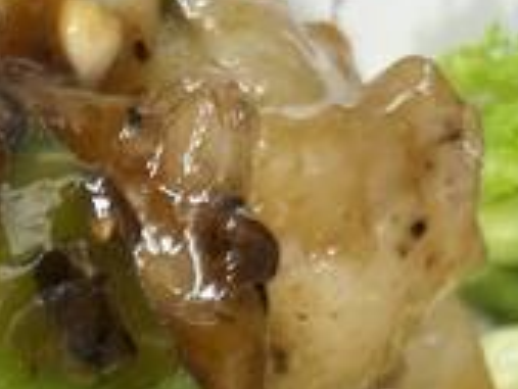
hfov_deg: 16.3
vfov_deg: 12.3
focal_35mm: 113
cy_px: 639
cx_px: -193
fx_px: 1692
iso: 125
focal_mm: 5.7
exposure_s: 1/50
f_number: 1.5
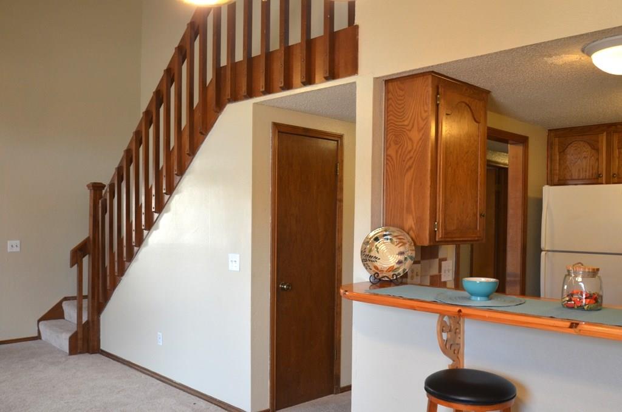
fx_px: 543
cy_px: 206
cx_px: 311
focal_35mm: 32
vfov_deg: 41.5
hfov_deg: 59.6
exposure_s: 1/60
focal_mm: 21
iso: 800
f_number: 4.5
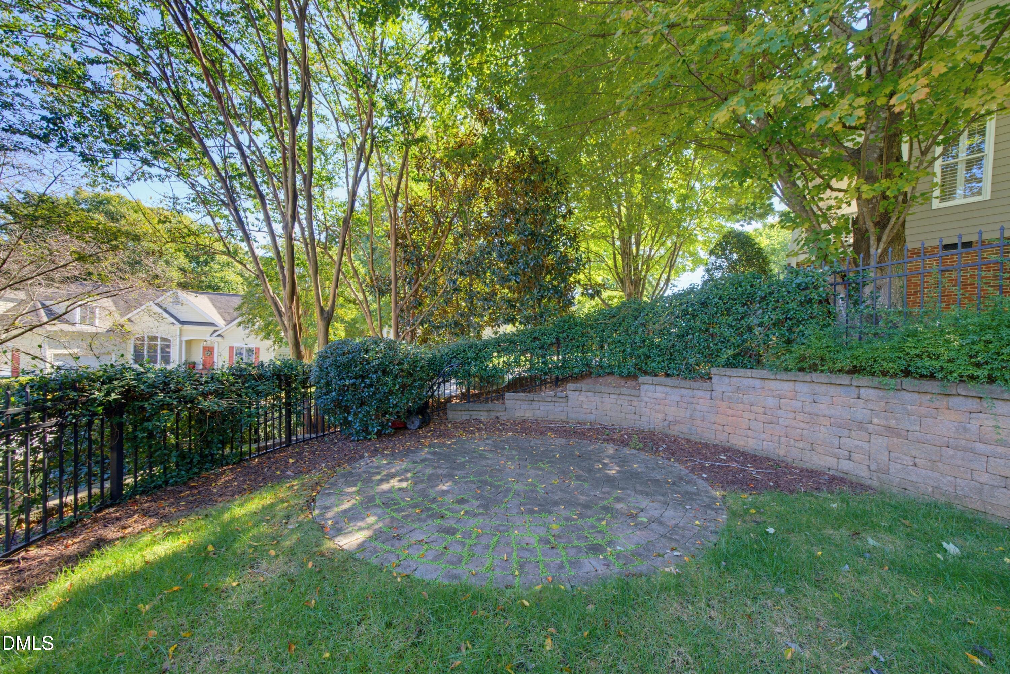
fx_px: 337
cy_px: 337
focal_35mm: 12
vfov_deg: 90.0
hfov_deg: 112.6
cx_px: 505
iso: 800
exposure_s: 1/25
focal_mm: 12
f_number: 7.1
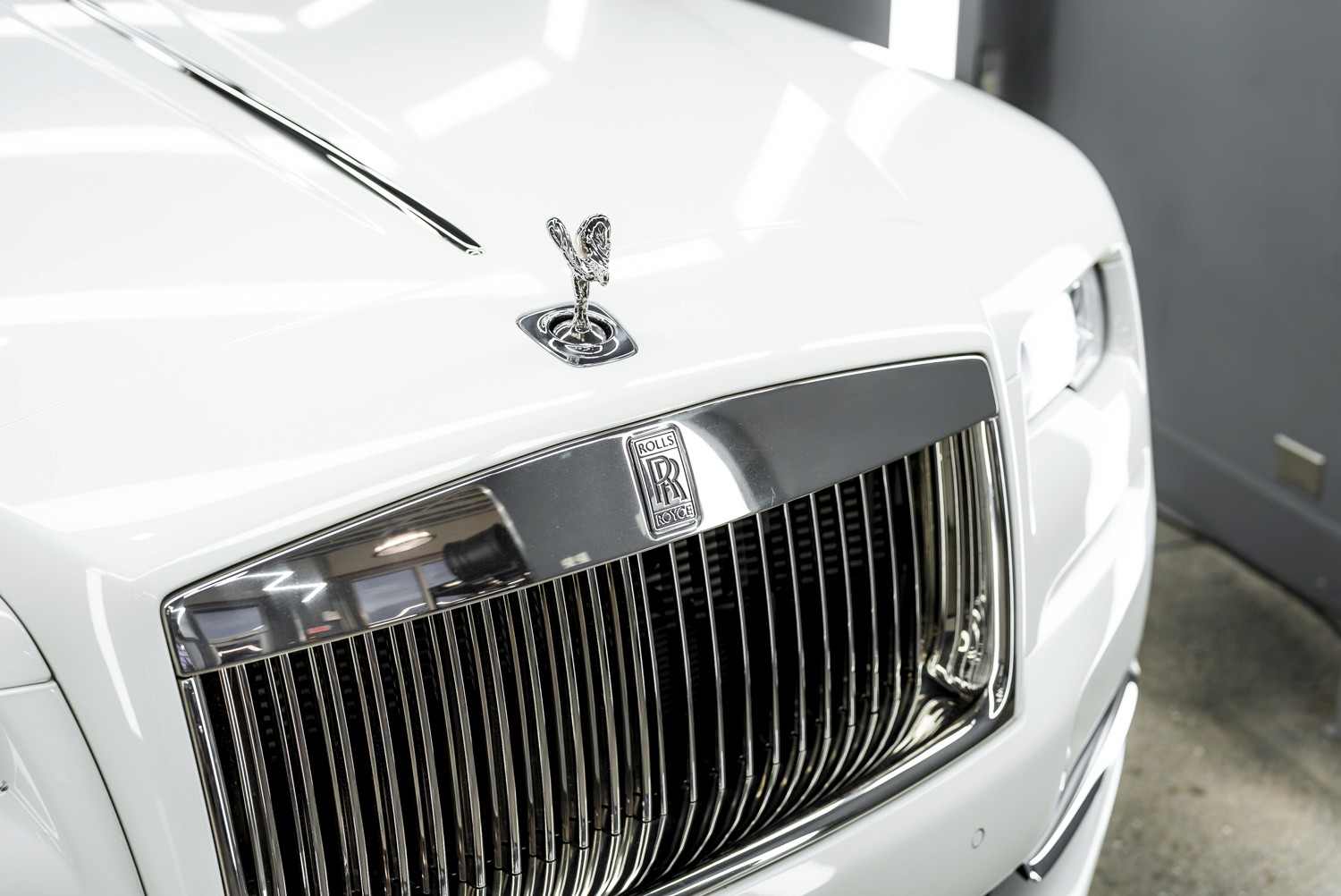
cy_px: 448
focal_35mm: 50
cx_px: 670
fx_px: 1864
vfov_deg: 27.0
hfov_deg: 39.6
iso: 1250
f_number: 2.8
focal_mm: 50
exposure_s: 1/800
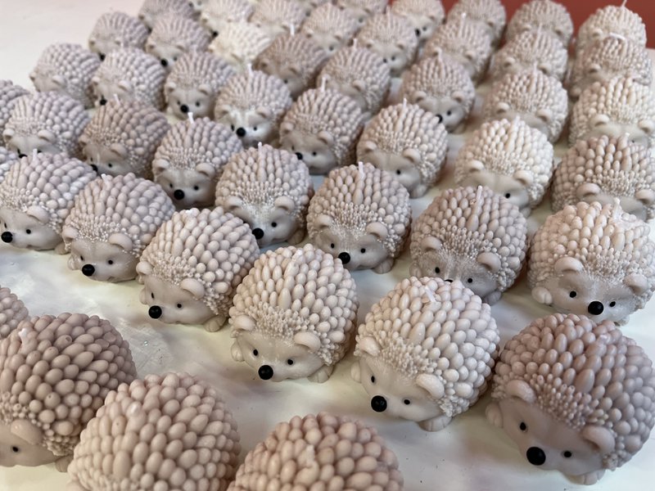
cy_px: 246
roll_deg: +3.6
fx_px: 492
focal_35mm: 26
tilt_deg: -41.8
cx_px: 328
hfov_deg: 67.3
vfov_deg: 53.1
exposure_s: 1/100
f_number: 1.6
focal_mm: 5.1
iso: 125
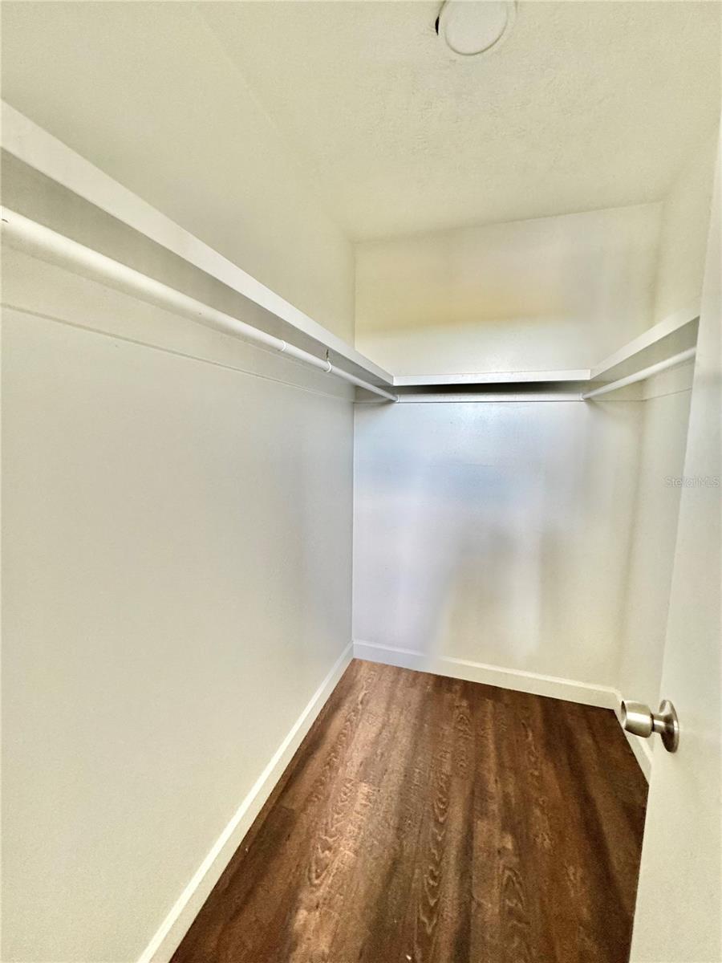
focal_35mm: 14
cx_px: 361
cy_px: 482
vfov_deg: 102.1
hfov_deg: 85.7
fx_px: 389
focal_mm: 2.22
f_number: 2.2
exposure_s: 1/62
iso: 320
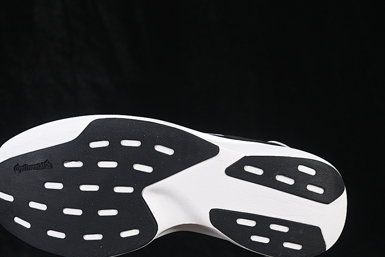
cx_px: 164
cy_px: 154
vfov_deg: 13.9
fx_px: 1048
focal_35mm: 98
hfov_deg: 20.8
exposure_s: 1/60
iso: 160
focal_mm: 50
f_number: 6.3
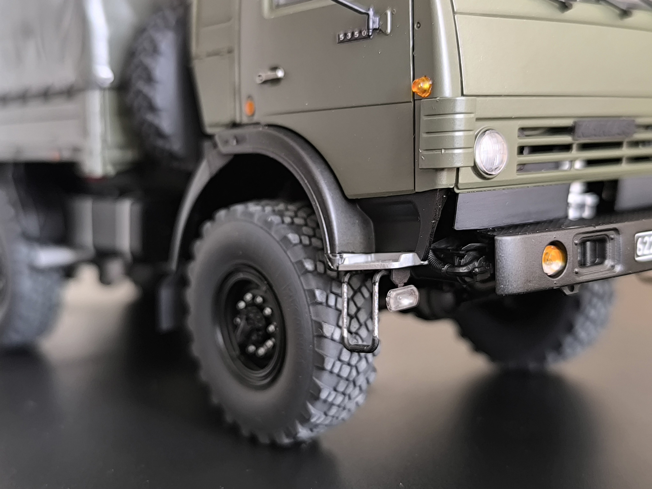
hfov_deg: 41.2
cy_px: 244
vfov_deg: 31.5
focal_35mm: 46
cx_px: 326
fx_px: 866
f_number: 1.65
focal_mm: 6.14
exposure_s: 1/25
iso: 1600
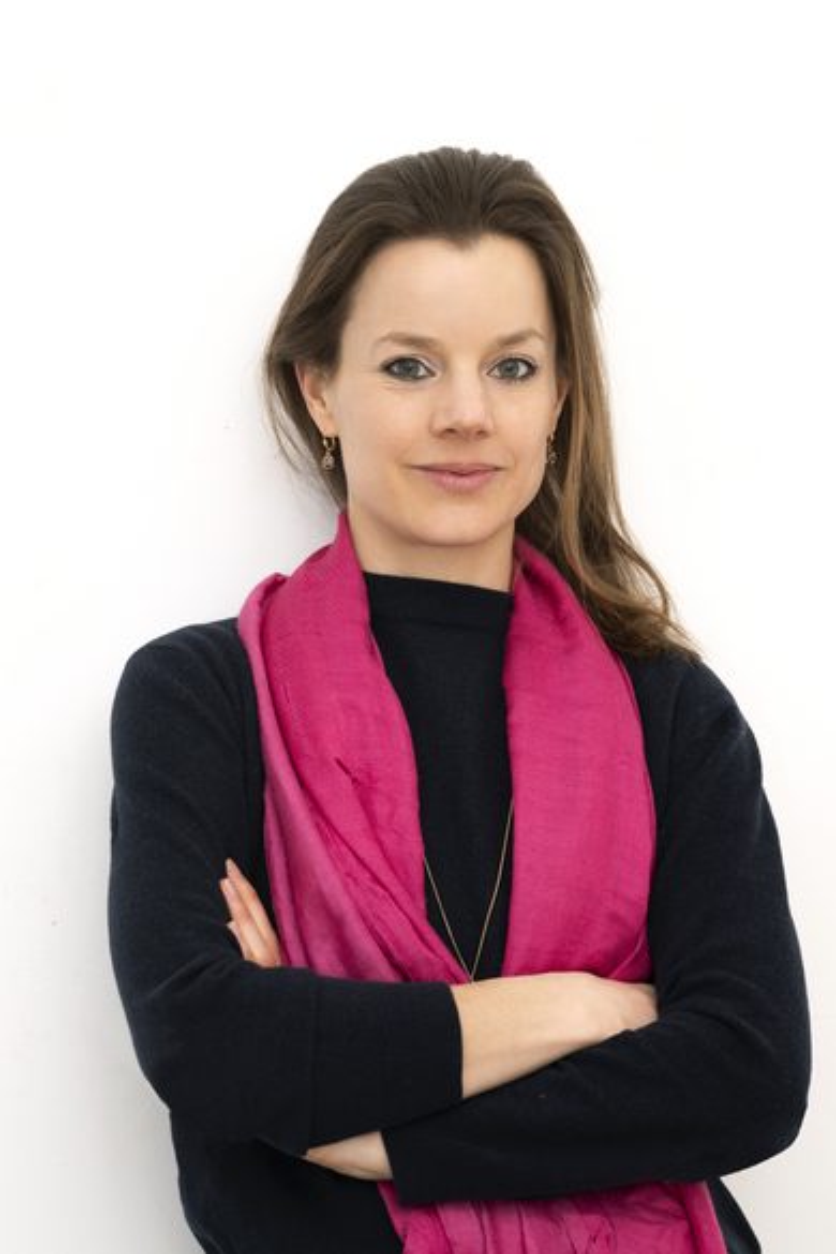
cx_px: 418
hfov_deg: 10.2
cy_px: 627
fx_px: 4702
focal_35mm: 135
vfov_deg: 15.2
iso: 320
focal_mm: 135
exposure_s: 1/125
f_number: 5.6
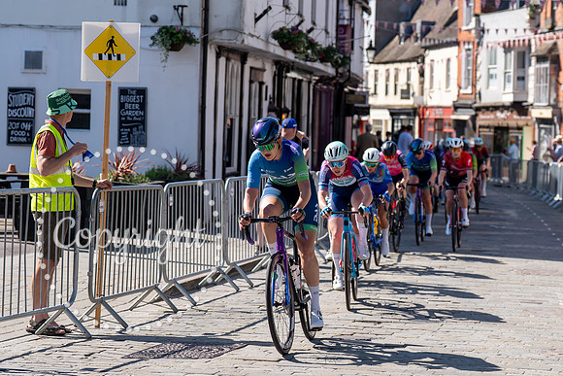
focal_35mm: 112
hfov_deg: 18.3
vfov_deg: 12.3
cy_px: 151
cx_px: 346
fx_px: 1747
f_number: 3.5
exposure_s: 1/1000
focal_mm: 75
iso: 100
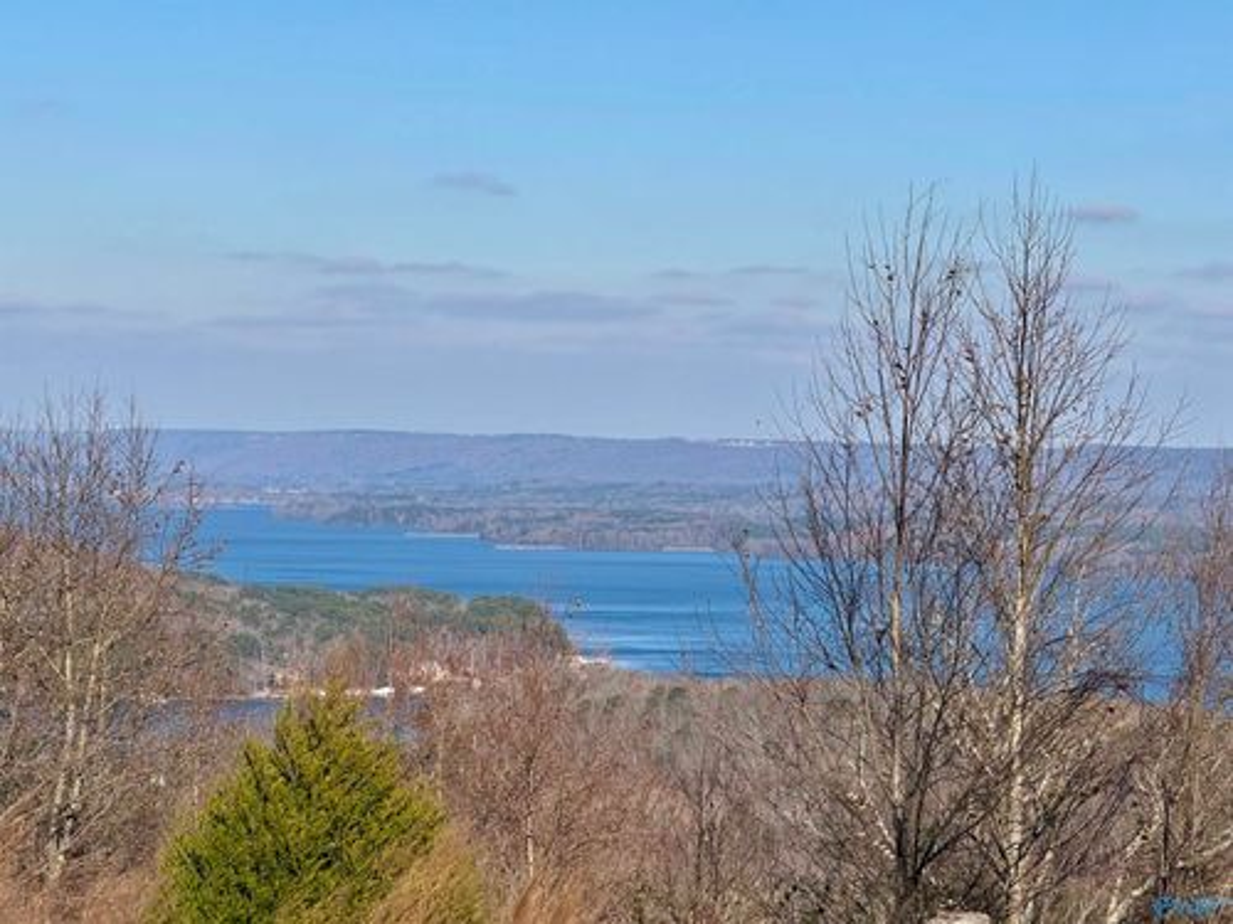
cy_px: 462
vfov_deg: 12.3
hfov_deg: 16.4
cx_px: 616
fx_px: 4274
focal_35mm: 120
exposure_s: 1/2611
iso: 50
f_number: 2.8
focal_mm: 15.66
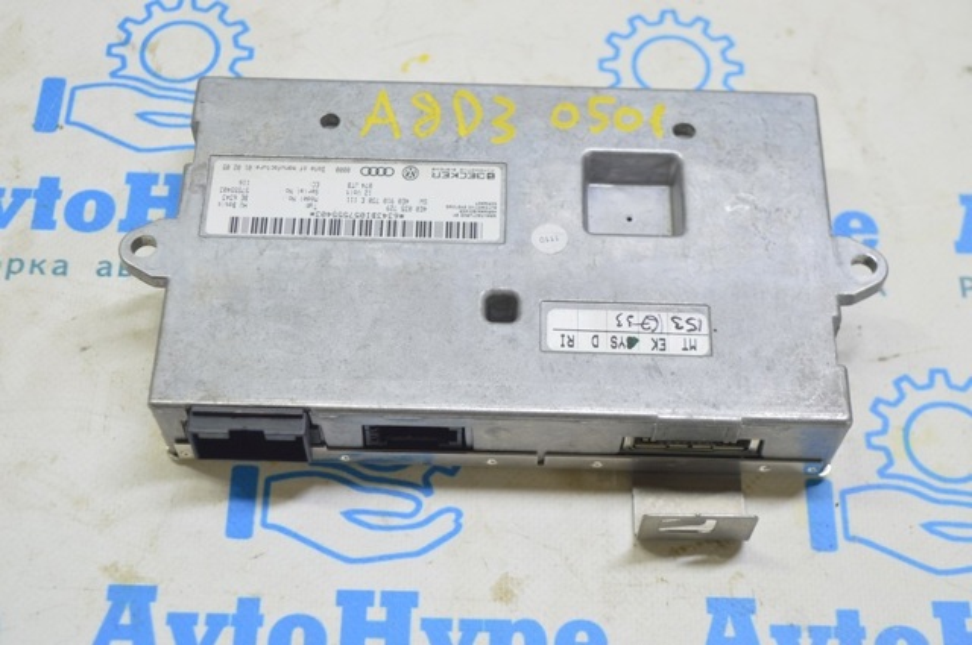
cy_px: 322
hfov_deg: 35.1
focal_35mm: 57
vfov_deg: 23.7
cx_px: 486
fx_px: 1537
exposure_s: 1/20
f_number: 5.6
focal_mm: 38
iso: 400
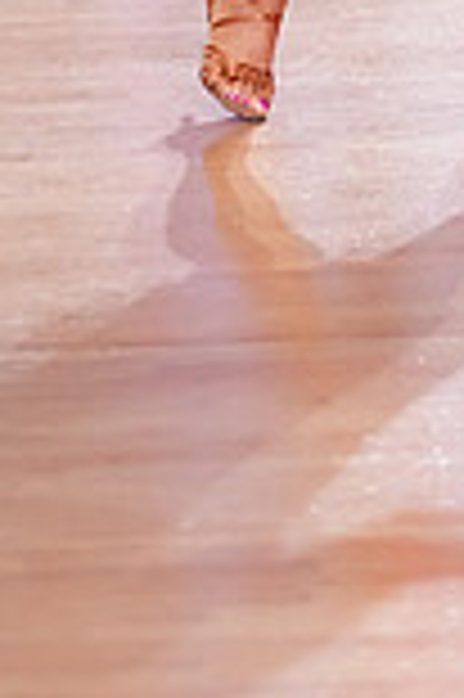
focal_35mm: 438
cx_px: 209
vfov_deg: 4.7
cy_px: -554
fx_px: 8486
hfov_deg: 3.1
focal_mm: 117
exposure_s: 1/640
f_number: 3.2
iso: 3200
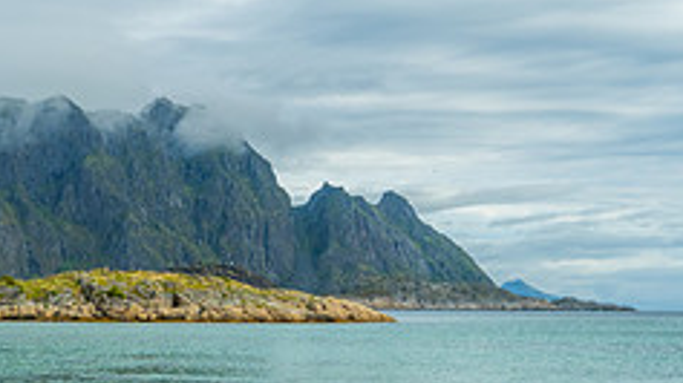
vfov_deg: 15.1
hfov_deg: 25.1
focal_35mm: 76
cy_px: 505
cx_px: -138
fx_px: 1376
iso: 200
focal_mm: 29
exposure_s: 1/125
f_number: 10
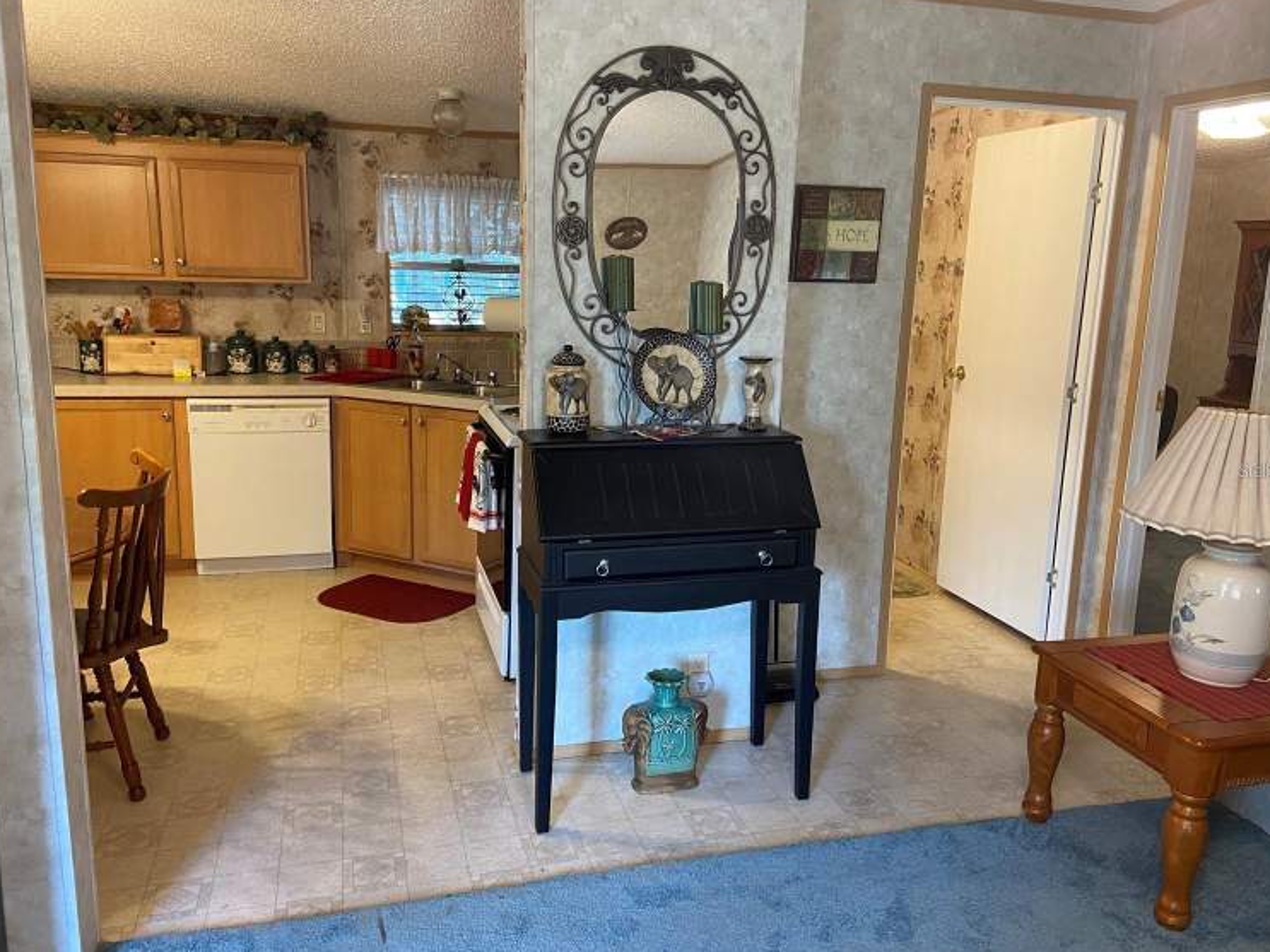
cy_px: 470
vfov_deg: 49.7
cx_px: 636
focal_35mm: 28
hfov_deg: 63.5
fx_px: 1027
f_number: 1.8
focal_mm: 4.25
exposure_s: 1/60
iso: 200
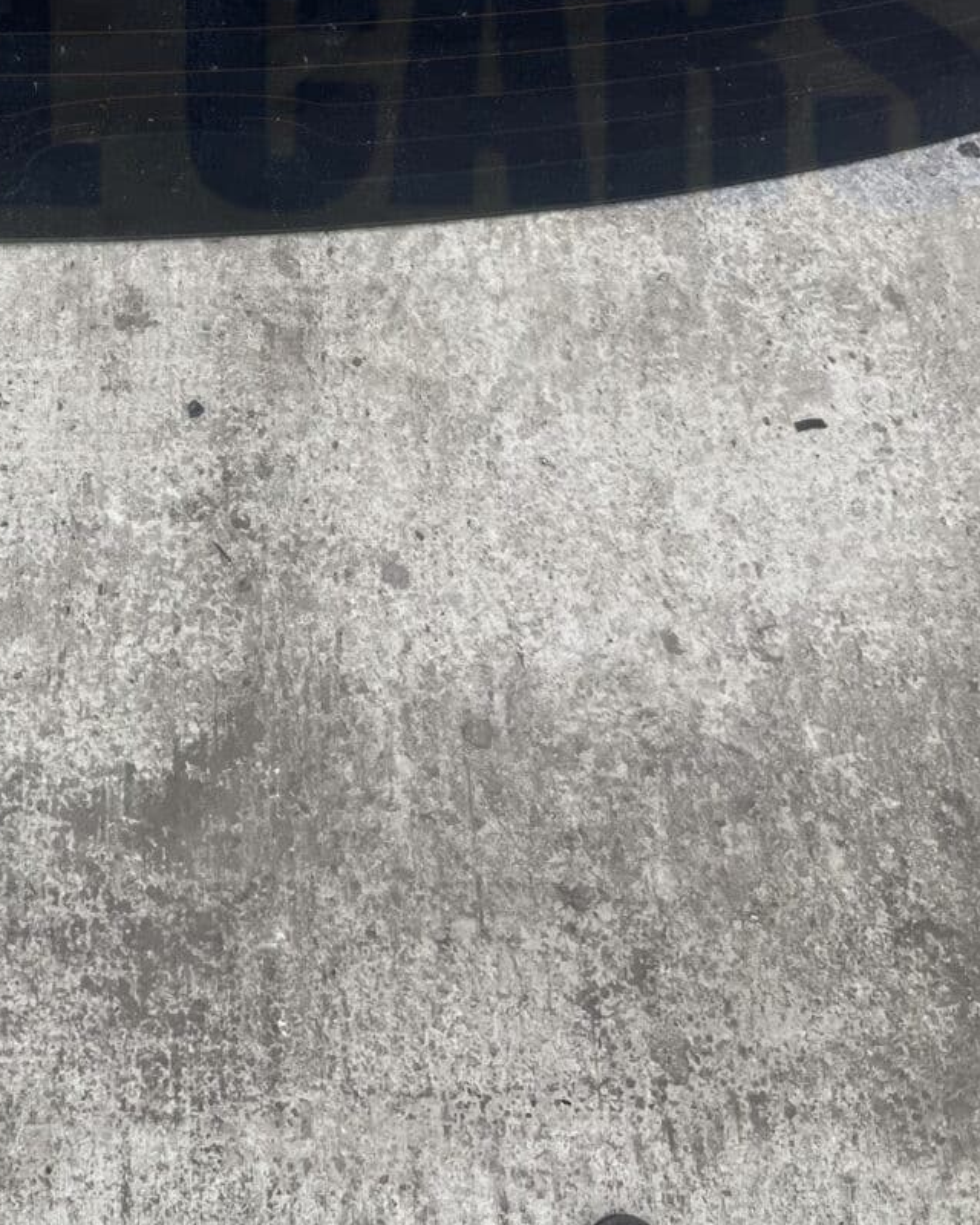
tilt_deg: -46.5
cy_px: -294
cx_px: 149
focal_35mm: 65
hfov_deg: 23.0
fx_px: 2357
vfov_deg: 25.7
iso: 50
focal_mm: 5.1
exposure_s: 1/1862
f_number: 1.6
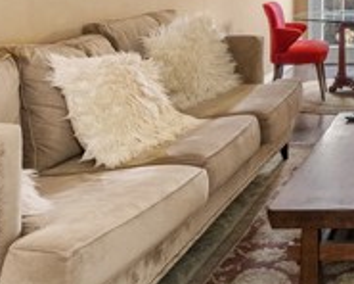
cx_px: 463
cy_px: -18
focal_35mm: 52
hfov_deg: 29.0
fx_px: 545
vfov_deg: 27.0
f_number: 8
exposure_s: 1/2.5
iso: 1250
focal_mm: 16
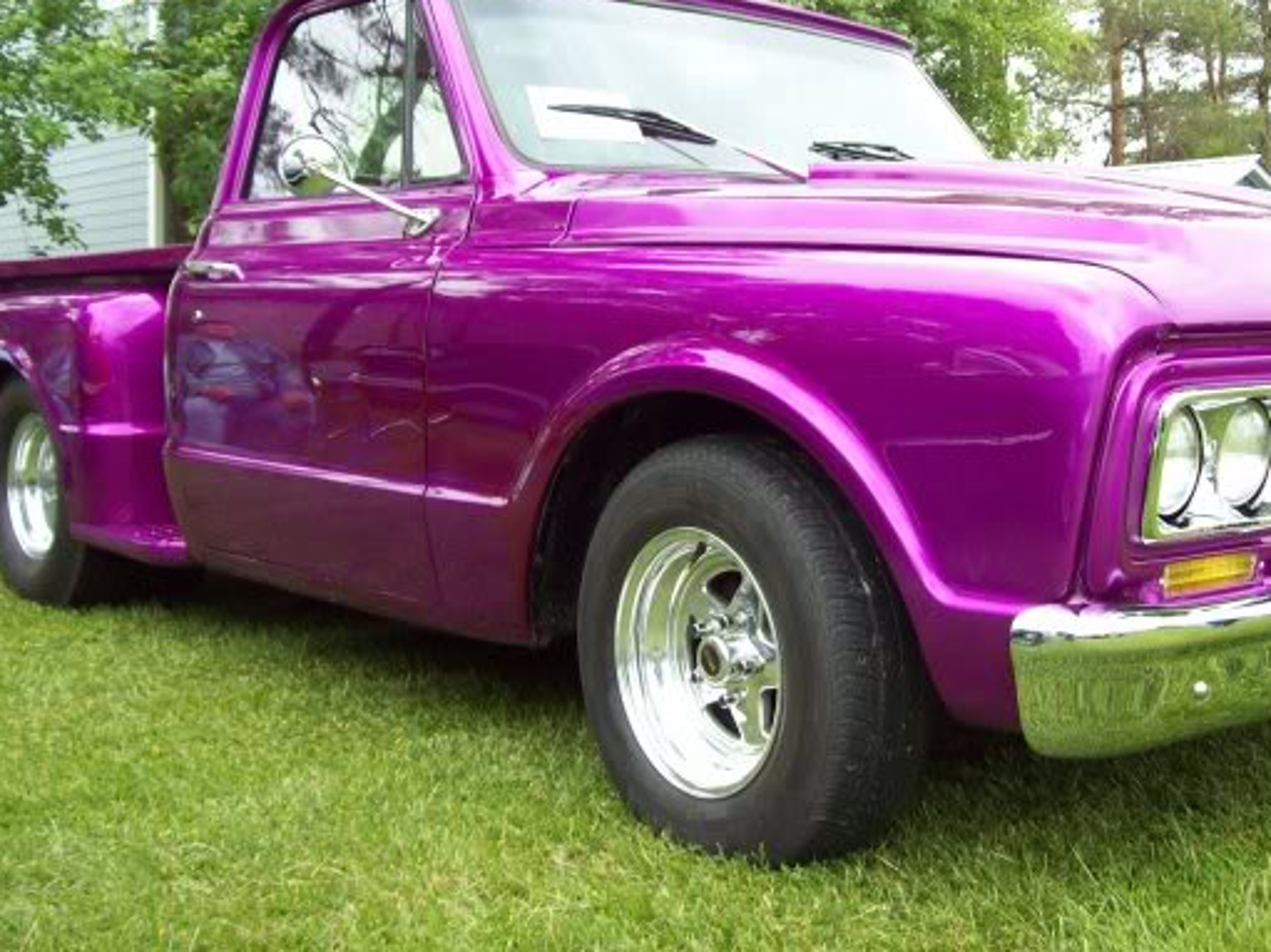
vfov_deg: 32.0
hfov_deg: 42.0
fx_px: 1652
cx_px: 705
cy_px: 362
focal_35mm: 45
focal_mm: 6
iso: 80
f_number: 2.7
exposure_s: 1/129
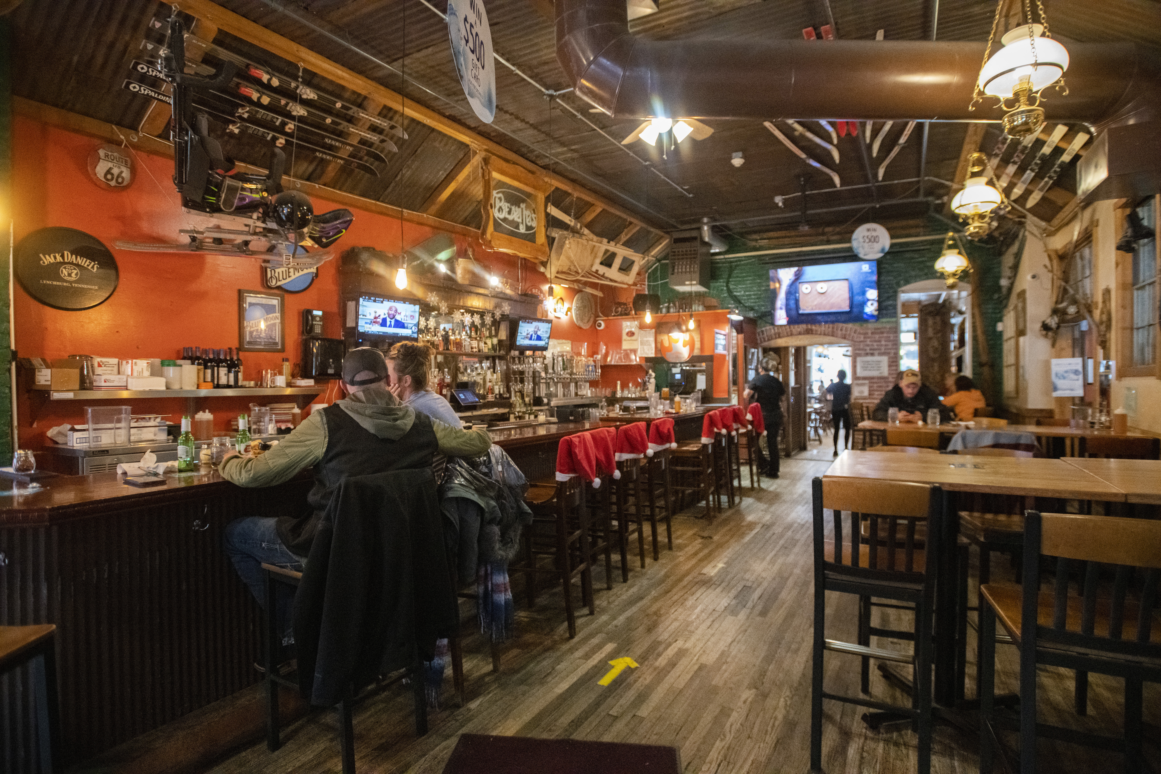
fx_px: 613
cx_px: 580
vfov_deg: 64.6
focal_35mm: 19
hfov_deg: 86.9
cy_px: 387
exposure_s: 1/250
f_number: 4
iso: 6400
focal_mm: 19
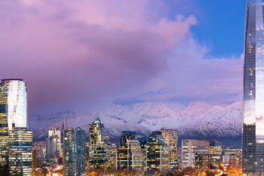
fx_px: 440
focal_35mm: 60
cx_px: 140
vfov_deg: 22.6
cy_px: 91
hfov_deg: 33.4
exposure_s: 8
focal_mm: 50
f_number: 8
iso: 100
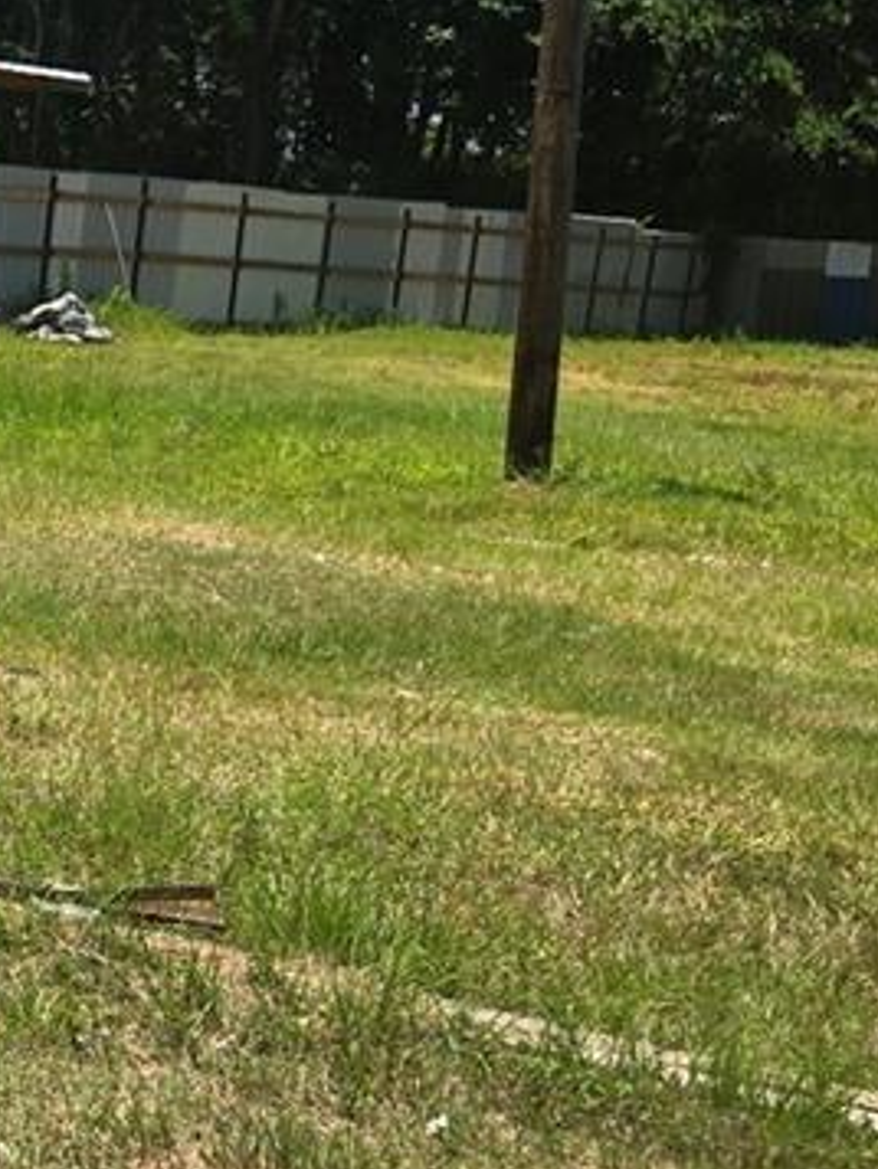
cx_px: -675
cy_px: 727
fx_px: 3346
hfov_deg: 13.5
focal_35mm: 99
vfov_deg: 19.8
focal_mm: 5.4
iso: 25
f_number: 1.8
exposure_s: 1/2397
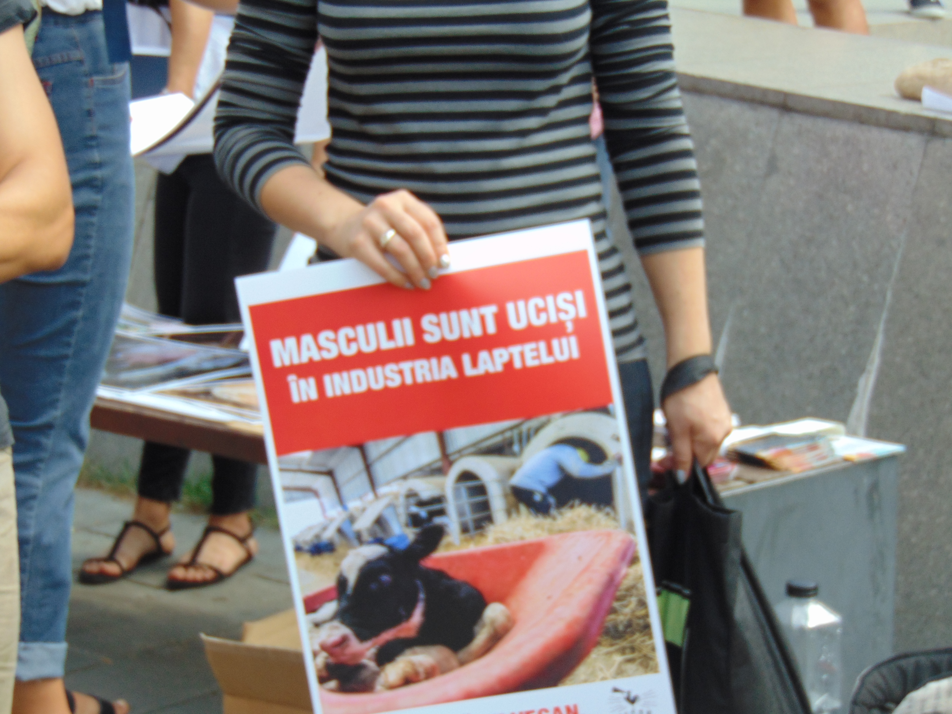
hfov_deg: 18.2
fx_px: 2970
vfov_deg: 13.7
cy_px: 357
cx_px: 476
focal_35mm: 108
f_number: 3.9
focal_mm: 19.4
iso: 80
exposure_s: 1/200
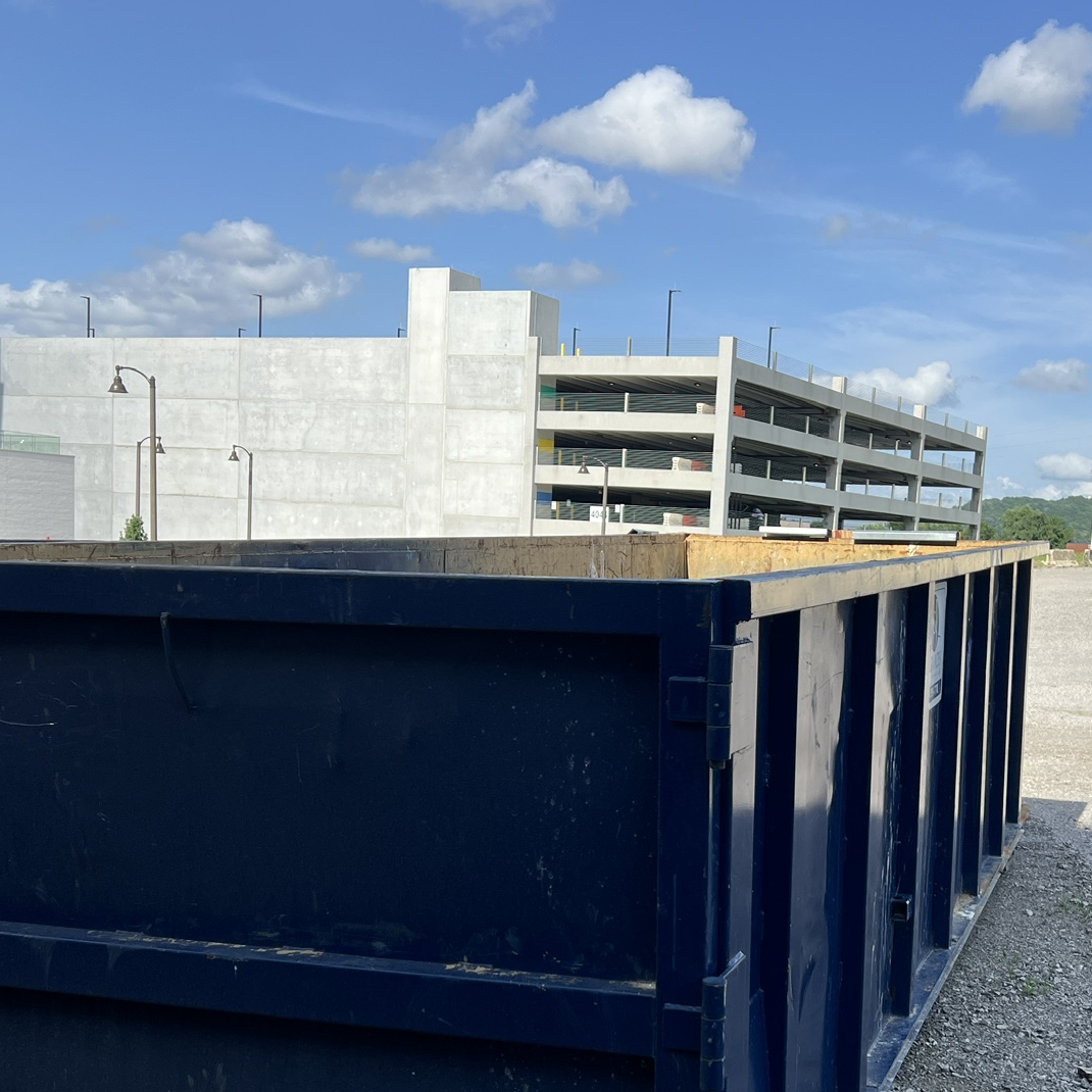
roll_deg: -3.2
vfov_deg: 37.9
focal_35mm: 44
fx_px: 1570
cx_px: 732
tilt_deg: -6.4
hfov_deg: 37.9
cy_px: 726
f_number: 1.5
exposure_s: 1/3968
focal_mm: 5.7
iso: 50
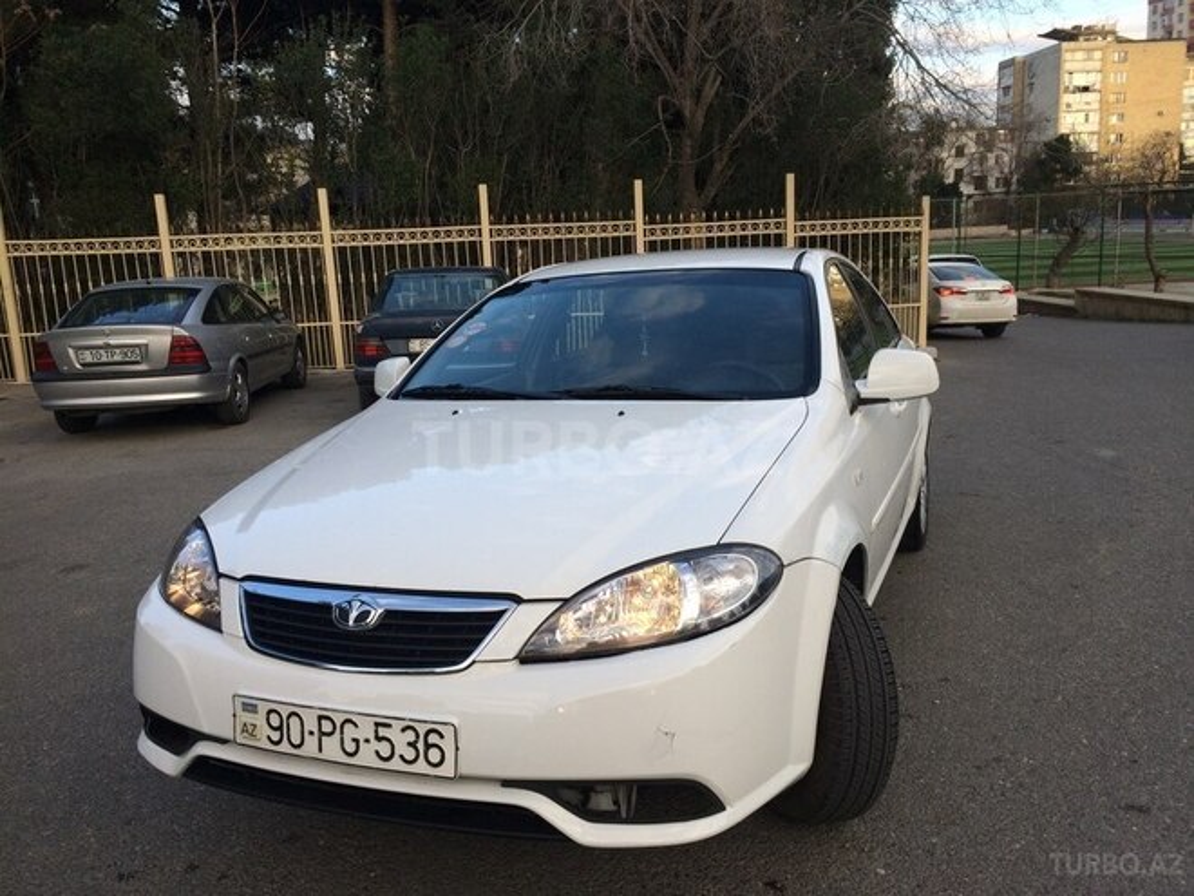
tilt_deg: -13.3
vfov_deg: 48.2
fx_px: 1000
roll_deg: +0.0
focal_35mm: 29
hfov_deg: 61.7
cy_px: 448
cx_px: 597
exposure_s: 1/471
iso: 32
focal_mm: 4.15
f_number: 2.2
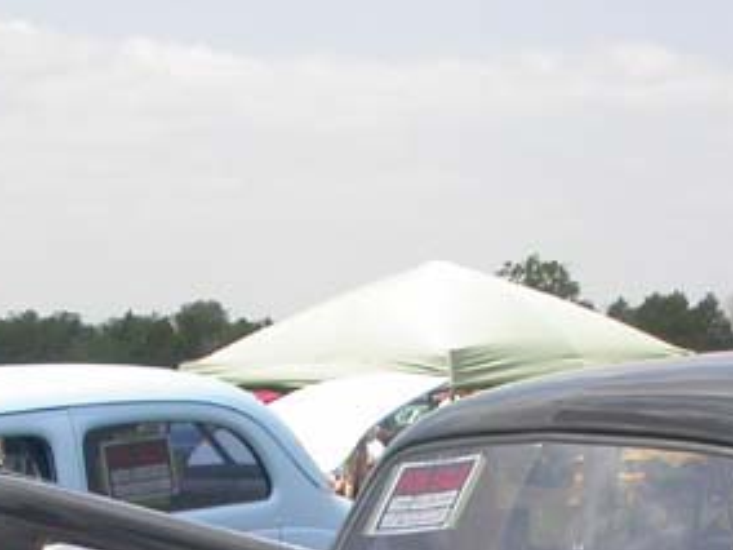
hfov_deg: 18.3
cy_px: 684
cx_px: 459
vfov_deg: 13.4
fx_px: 2266
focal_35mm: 107
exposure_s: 1/259
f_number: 7.5
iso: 100
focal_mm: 7.85
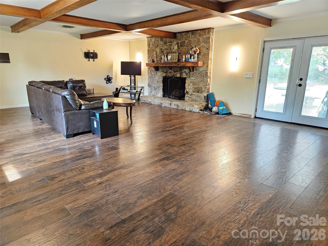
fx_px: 218
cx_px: 164
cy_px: 123
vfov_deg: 58.9
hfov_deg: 73.9
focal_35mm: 23
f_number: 1.8
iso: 640
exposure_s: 1/60
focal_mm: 5.4
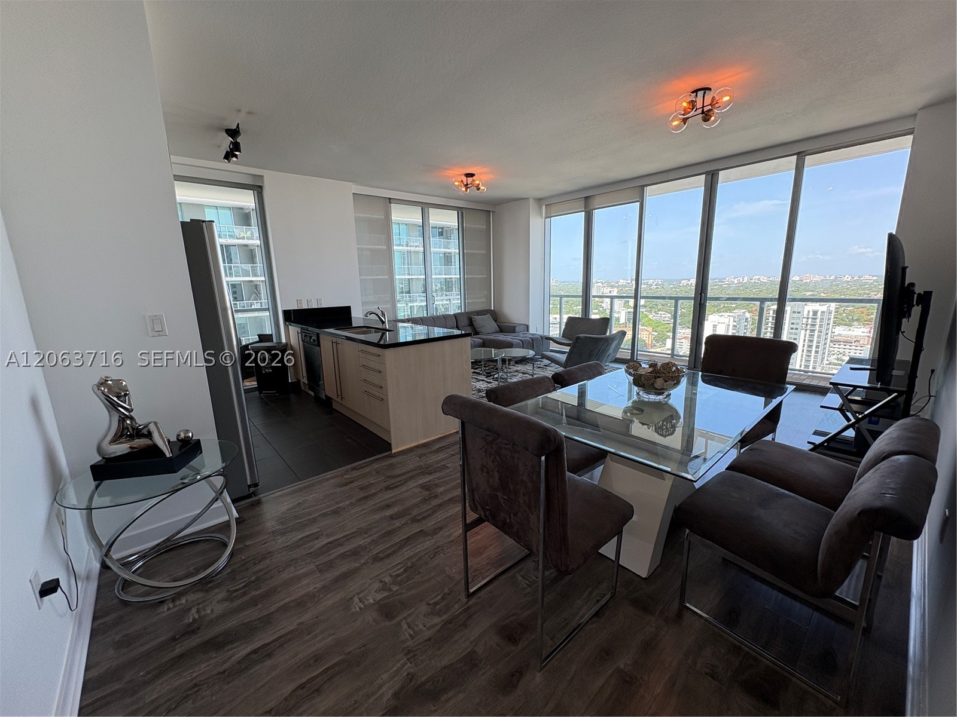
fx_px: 387
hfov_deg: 102.1
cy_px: 358
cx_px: 478
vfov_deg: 85.7
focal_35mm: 14
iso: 64
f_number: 2.2
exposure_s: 1/251
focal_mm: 2.22
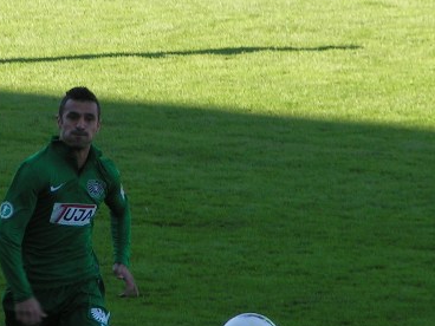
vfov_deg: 2.5
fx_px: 7402
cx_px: 171
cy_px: 146
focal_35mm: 589
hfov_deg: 3.4
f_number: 3.5
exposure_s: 1/320
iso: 50
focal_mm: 41.4
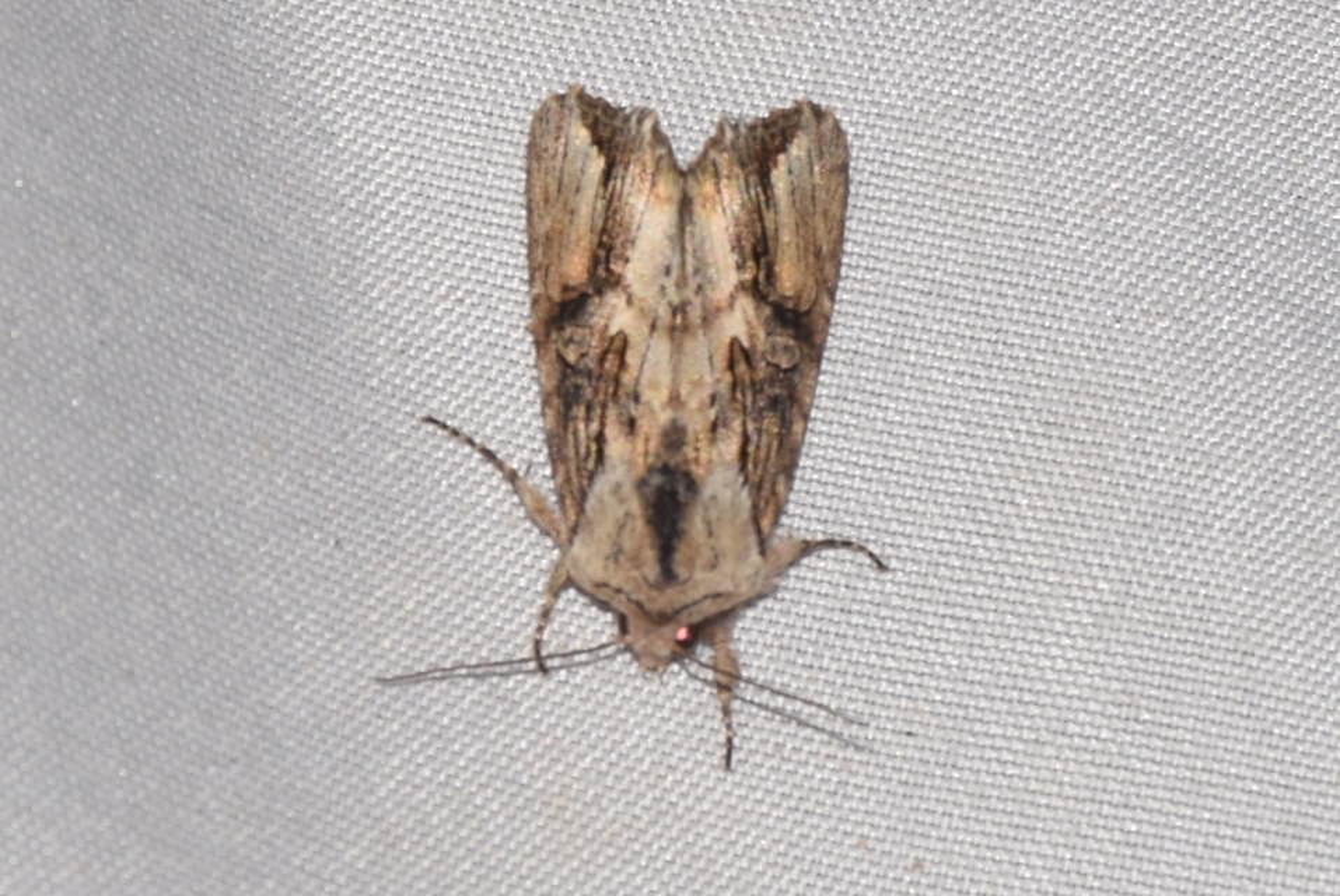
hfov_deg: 9.8
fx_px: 7824
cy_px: 448
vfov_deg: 6.6
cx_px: 670
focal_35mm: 210
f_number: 13
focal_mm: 140
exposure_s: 1/160
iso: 100
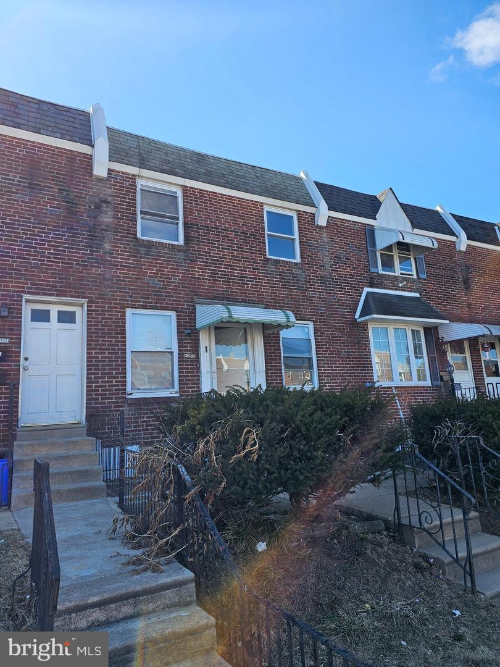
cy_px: 334
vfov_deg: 73.9
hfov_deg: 58.9
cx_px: 250
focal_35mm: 23
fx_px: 443
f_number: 1.7
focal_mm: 6.3
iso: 10
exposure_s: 1/282
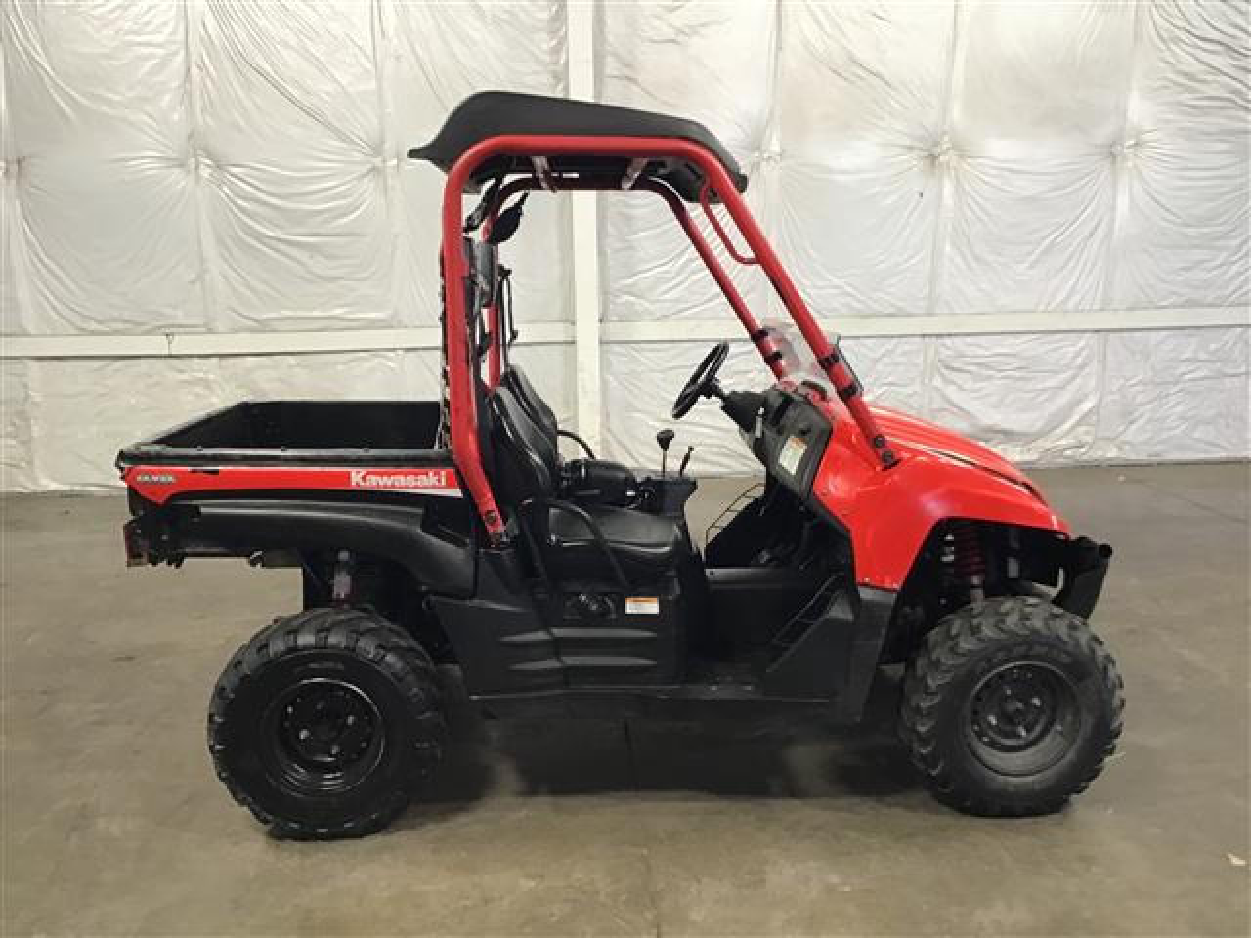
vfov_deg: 45.4
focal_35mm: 31
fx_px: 1120
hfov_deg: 58.4
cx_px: 626
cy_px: 469
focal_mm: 3.3
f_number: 2.4
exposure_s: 1/30
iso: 80
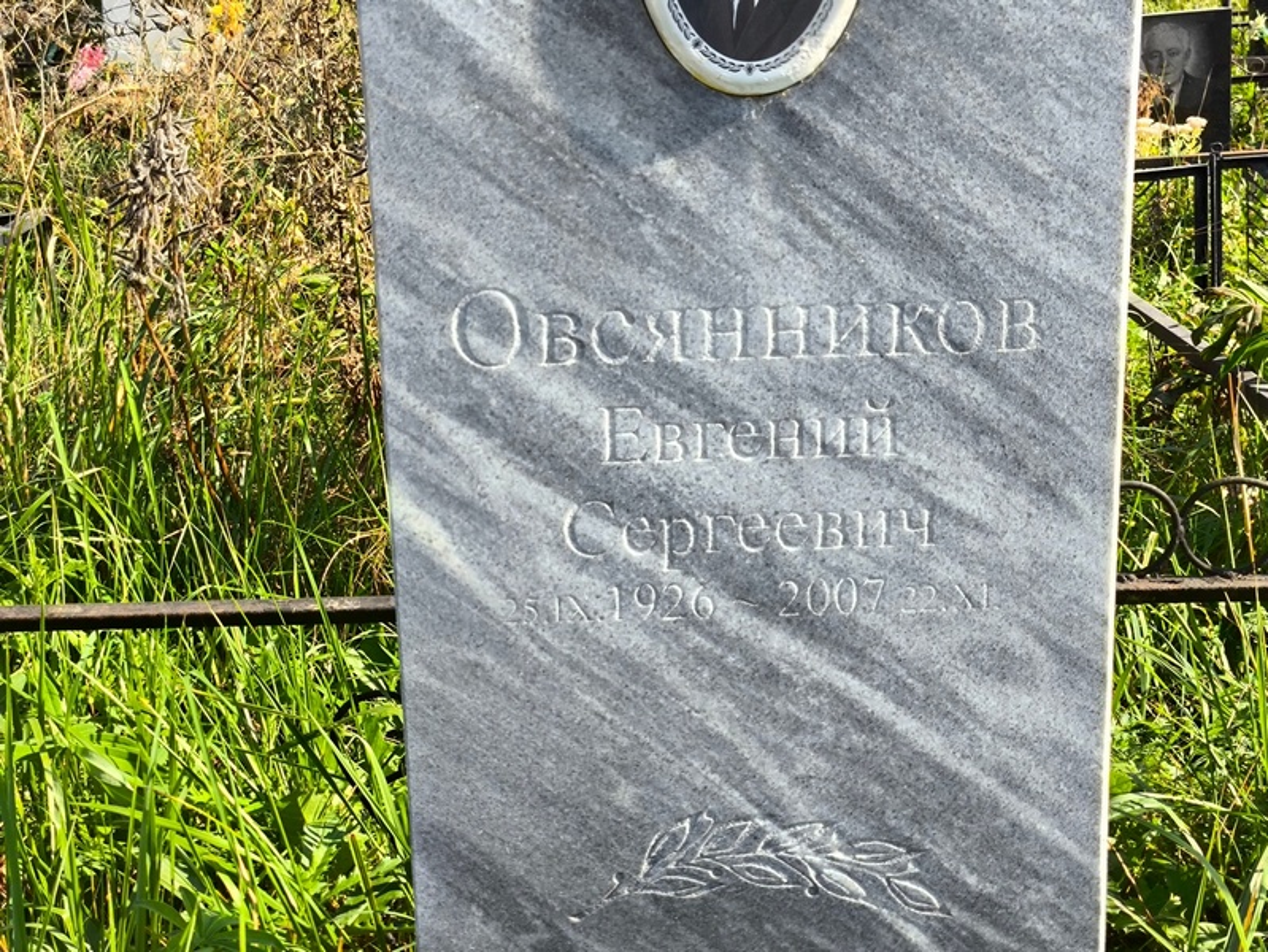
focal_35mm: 50
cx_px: 634
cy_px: 476
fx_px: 1832
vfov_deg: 29.1
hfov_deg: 38.2
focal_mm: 4.71
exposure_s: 1/321
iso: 50
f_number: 1.7
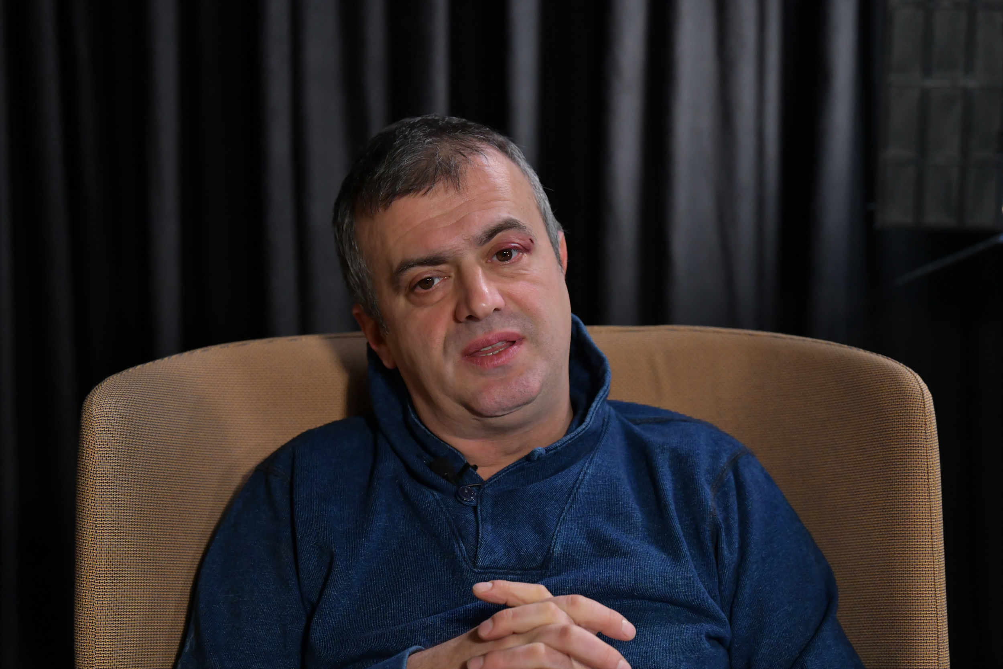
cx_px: 502
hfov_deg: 17.6
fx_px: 3231
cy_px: 334
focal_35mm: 116
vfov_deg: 11.8
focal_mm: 116
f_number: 4.5
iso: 2500
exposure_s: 1/400
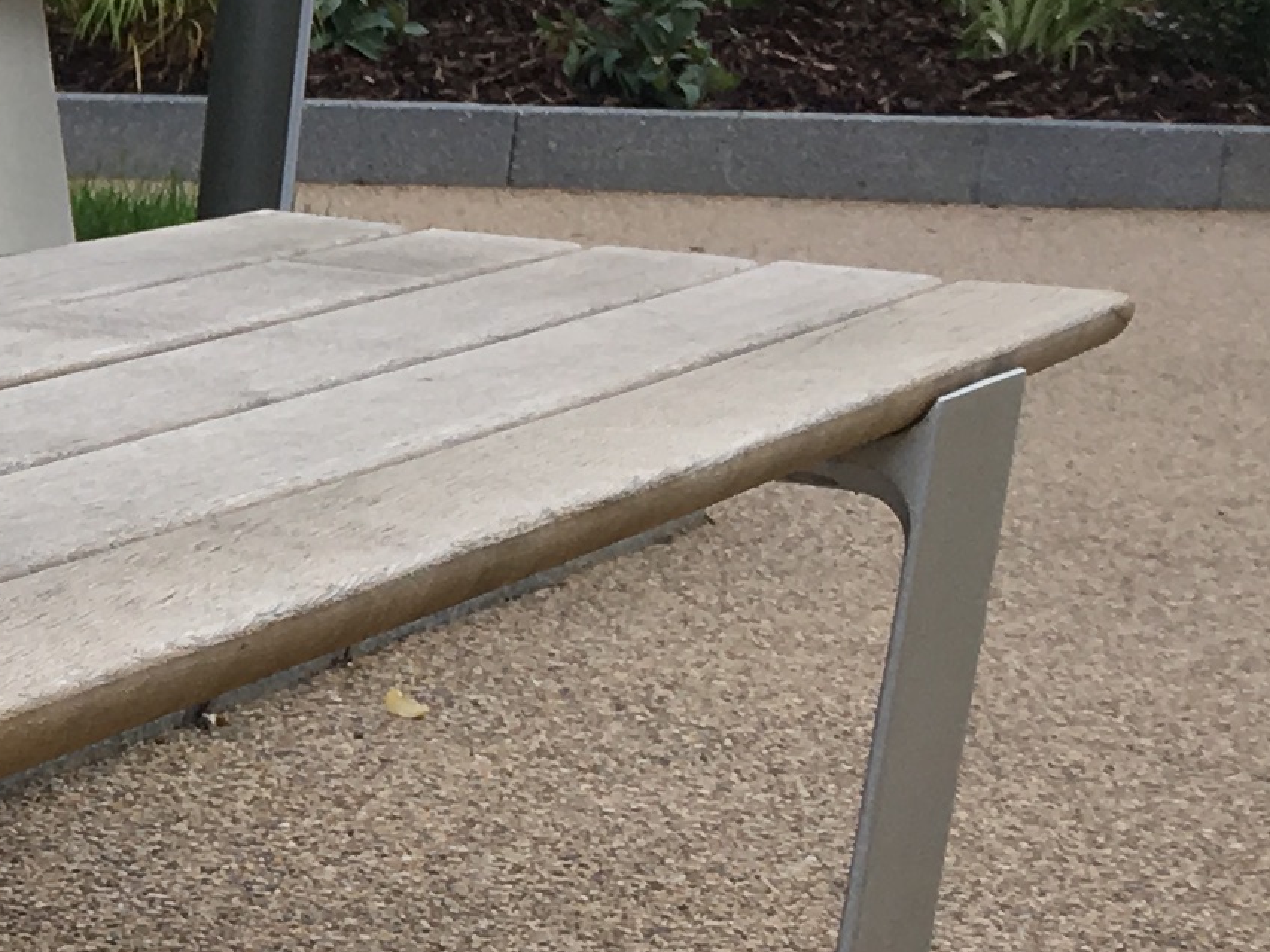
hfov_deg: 12.7
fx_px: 5027
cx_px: -1237
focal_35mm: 137
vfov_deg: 10.8
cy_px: 843
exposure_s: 1/447
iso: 25
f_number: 2.2
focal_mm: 4.15
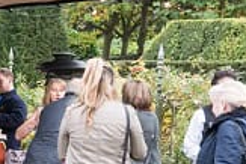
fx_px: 1156
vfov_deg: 8.1
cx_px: -220
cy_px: 159
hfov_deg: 11.2
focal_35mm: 169
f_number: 6.3
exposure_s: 1/160
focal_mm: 42
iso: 400
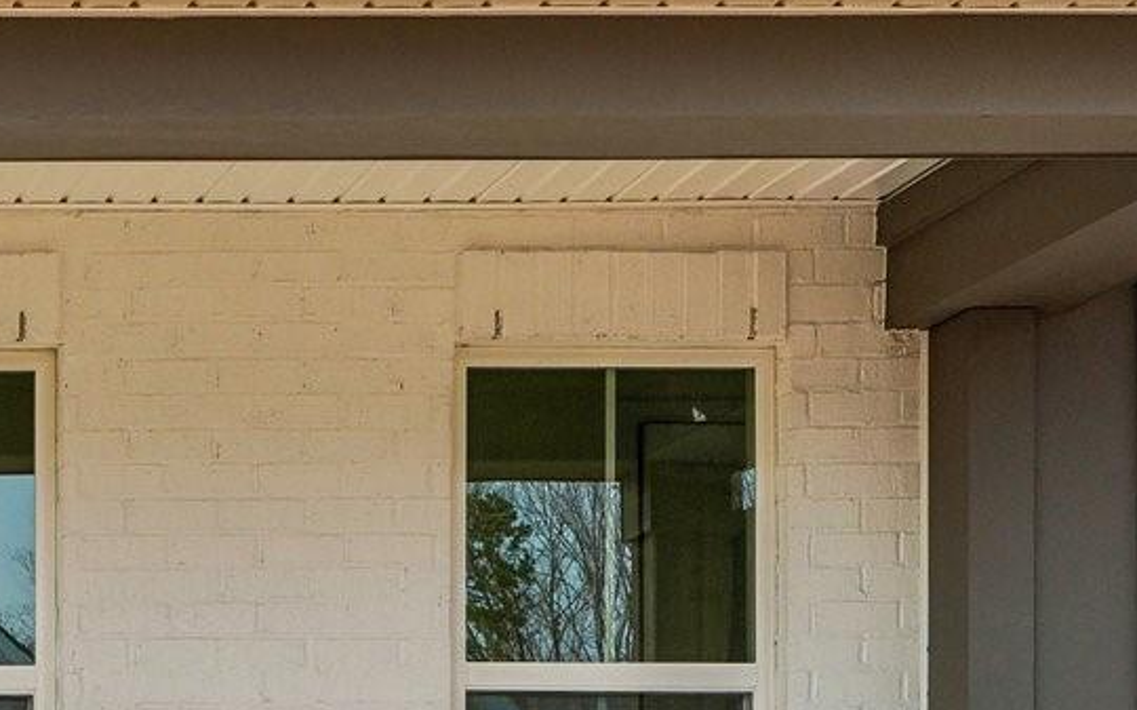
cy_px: 987
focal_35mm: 116
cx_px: -606
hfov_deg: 16.3
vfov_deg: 10.9
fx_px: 3593
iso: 100
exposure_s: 1/90
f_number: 8
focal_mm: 20
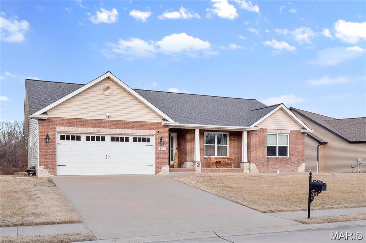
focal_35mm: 34
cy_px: 122
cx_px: 183
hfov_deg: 55.8
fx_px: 346
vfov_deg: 38.9
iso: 400
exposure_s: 1/50
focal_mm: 17
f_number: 8
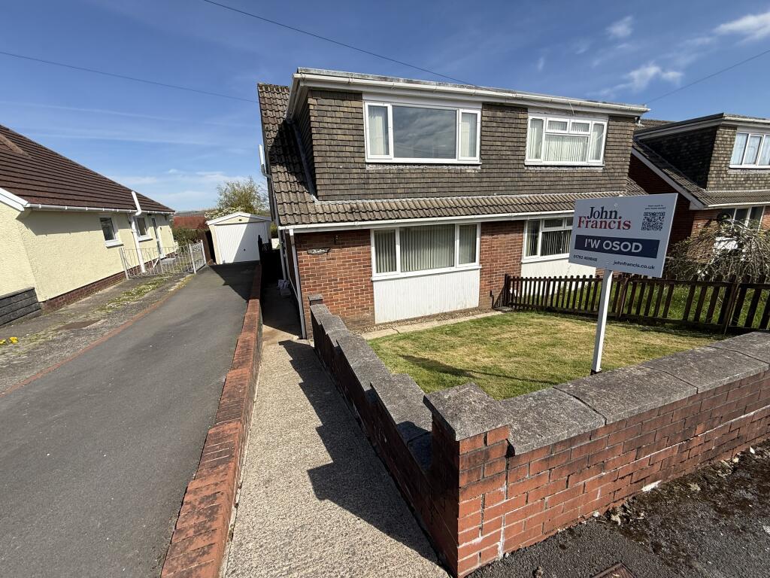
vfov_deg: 85.7
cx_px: 385
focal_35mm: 14
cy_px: 289
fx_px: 311
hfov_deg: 102.1
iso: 50
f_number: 2.2
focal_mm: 2.22
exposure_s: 1/2410
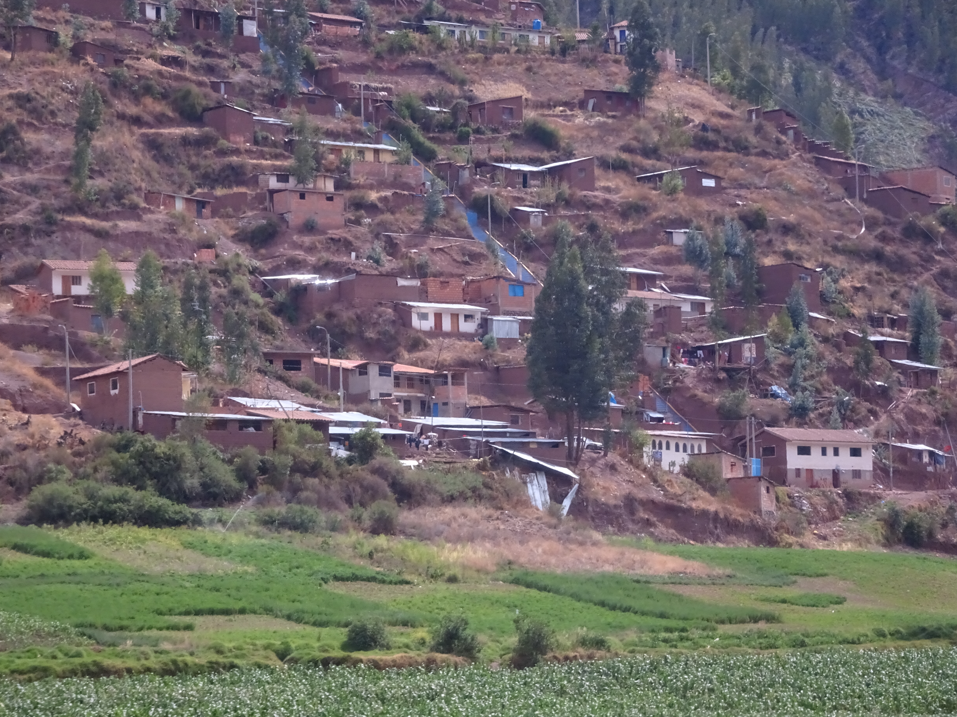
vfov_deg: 11.0
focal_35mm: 135
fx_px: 3732
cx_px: 478
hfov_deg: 14.6
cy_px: 358
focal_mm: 23.11
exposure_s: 1/160
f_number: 5.6
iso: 500
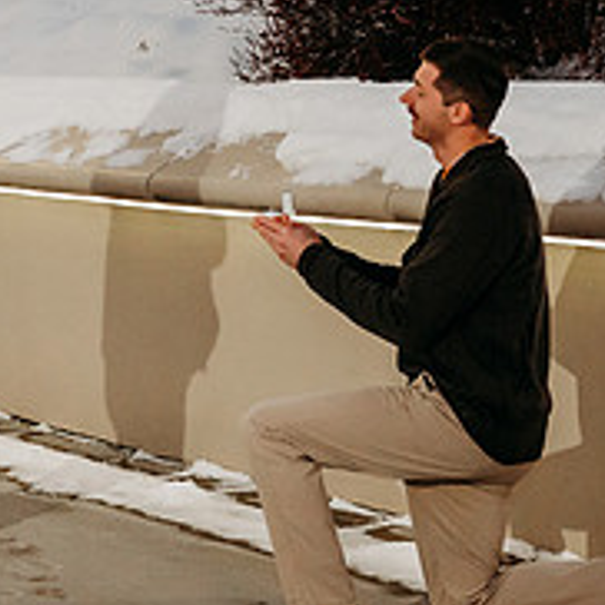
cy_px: -118
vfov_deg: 13.8
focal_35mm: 123
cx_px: -96
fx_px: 2432
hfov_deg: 13.8
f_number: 4.5
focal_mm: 28.5
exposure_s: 1/200
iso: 1000
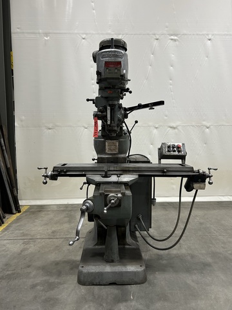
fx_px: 232
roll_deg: +1.6
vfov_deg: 67.3
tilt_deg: -4.4
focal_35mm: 26
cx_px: 116
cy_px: 155
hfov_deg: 53.1
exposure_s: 1/60
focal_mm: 5.7
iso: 160
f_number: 1.5
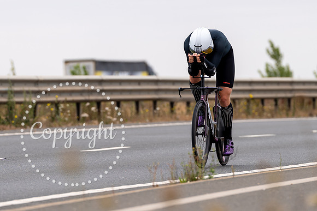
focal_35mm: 383
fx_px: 3372
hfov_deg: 5.4
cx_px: 171
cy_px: 104
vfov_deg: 3.6
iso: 100
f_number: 3.5
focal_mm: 200
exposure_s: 1/800
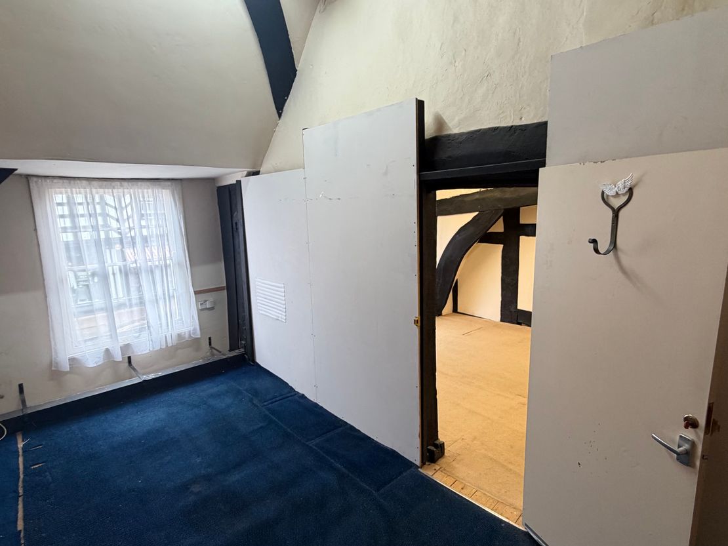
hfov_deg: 102.1
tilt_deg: -8.0
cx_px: 364
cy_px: 273
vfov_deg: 85.7
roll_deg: +2.8
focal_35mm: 14
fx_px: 294
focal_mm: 2.22
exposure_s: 1/50
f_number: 2.2
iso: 200
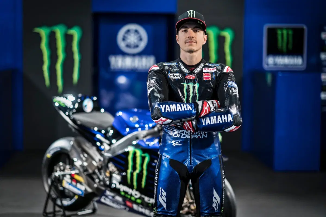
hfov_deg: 23.9
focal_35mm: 85
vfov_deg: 16.1
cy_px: 108
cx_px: 163
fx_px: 770
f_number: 1.4
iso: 800
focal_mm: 85
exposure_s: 1/250
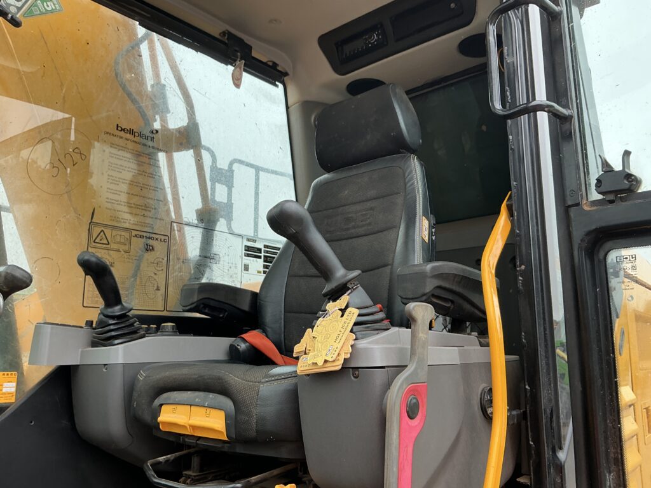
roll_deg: +0.5
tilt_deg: +12.8
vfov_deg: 49.7
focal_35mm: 28
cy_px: 244
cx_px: 326
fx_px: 527
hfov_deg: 63.4
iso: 20
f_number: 1.8
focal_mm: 3
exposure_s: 1/188
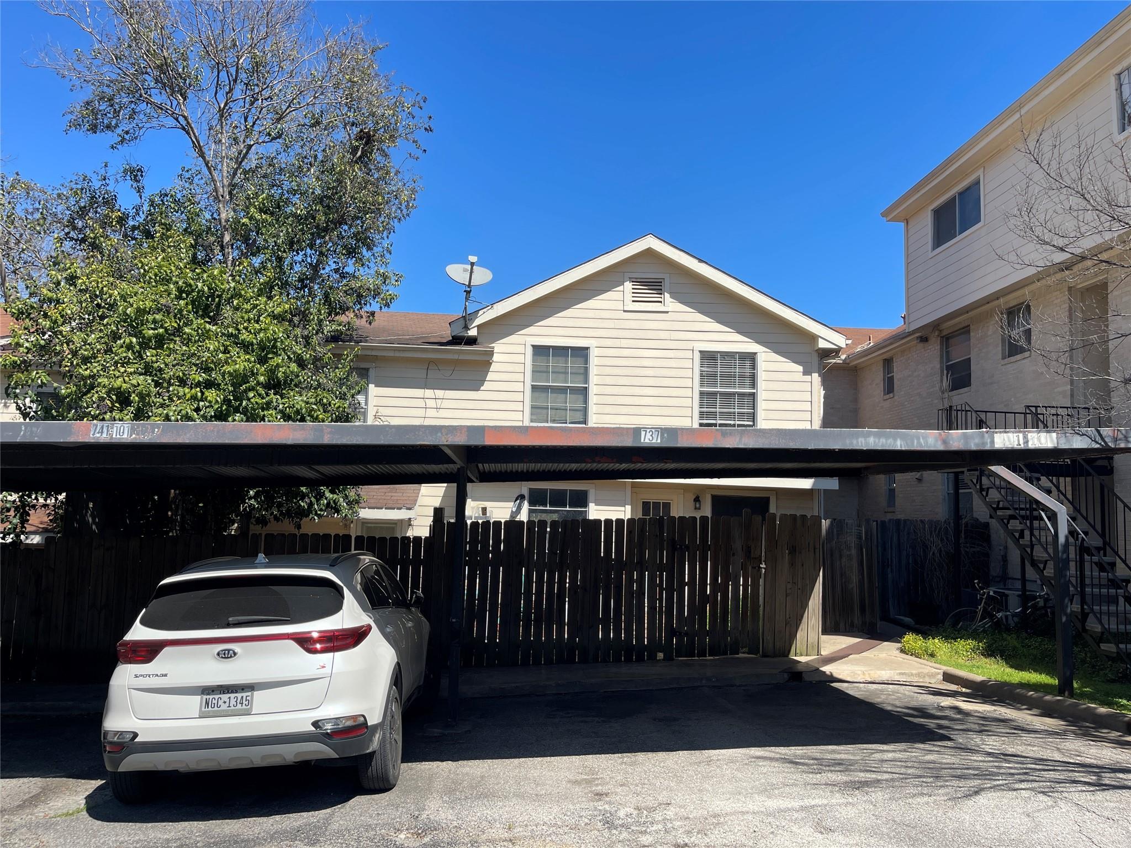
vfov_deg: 53.1
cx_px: 566
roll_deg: -1.9
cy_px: 424
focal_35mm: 26
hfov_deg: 67.3
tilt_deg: +5.3
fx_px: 849
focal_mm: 5.1
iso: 32
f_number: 1.6
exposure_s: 1/3257
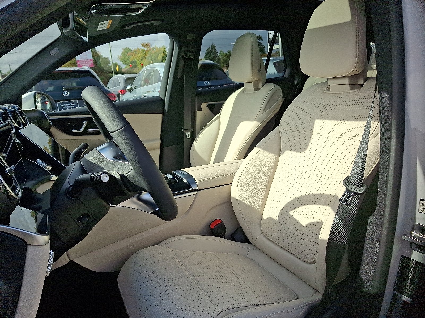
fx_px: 307
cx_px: 212
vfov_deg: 54.9
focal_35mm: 25
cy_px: 159
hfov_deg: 69.4
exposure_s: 1/1000
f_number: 1.8
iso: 25
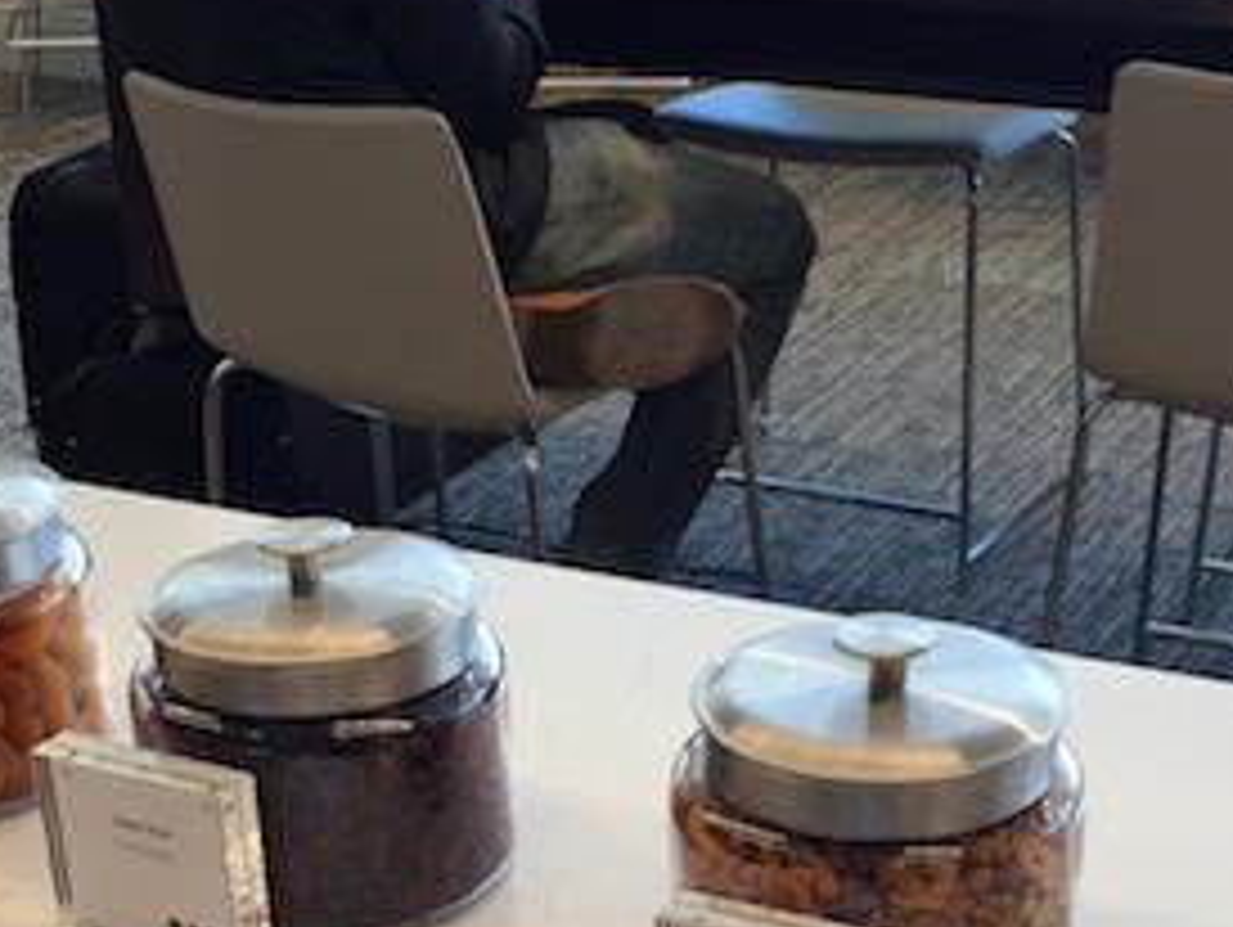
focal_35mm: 74
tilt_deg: -32.0
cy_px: 1006
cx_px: 608
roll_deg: +2.0
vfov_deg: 19.2
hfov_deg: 26.3
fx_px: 2638
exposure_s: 1/60
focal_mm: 4.15
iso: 32
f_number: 2.2
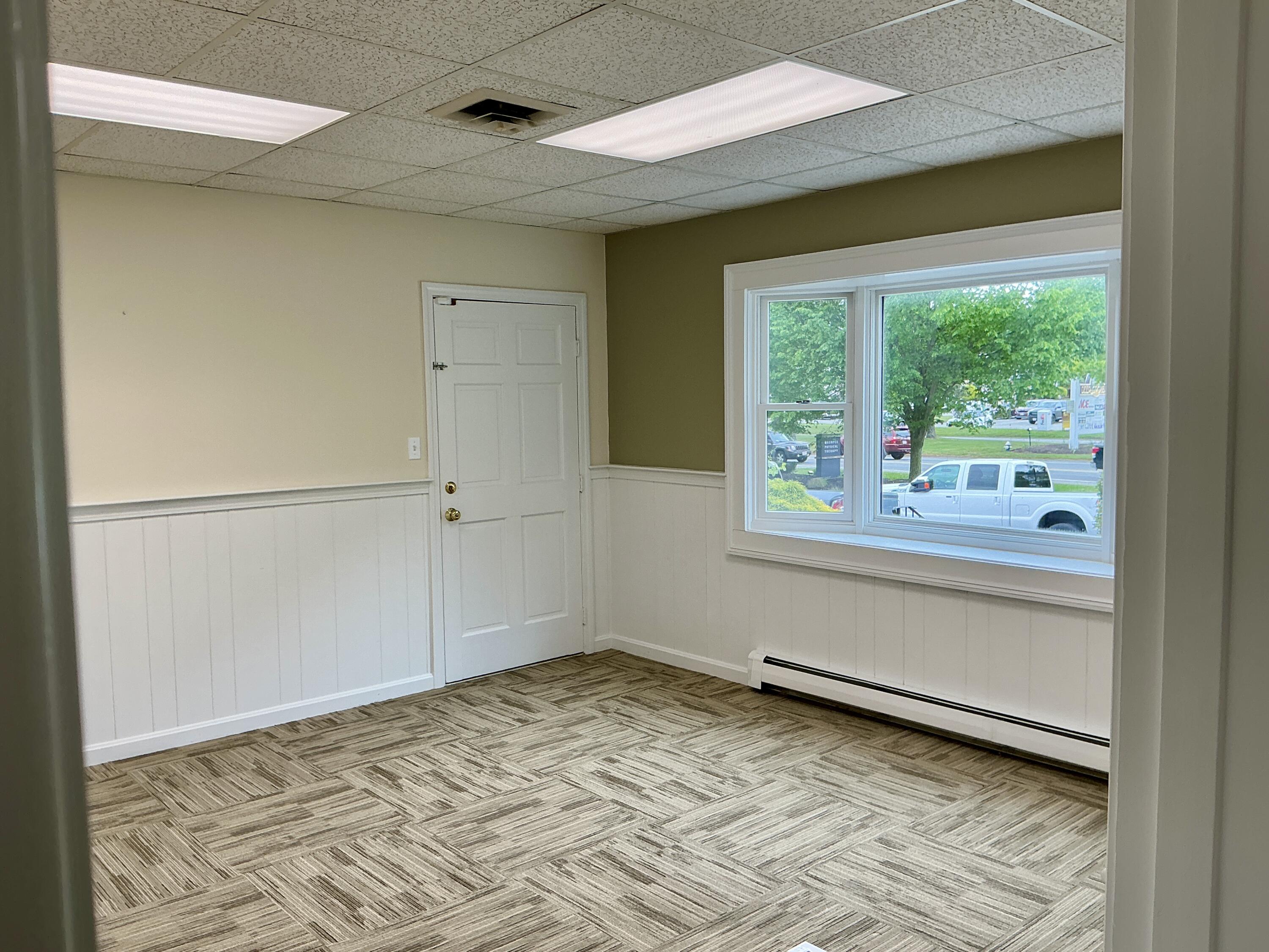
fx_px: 1026
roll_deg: +0.5
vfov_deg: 49.7
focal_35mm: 28
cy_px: 476
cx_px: 634
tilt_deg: -4.6
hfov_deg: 63.4
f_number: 1.8
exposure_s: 1/120
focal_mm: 3
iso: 32
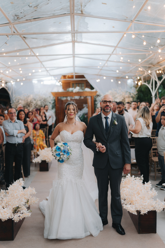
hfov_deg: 37.9
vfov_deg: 54.4
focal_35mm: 35
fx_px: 241
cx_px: 82
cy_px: 124
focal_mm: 35
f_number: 1.3
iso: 125
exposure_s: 1/250
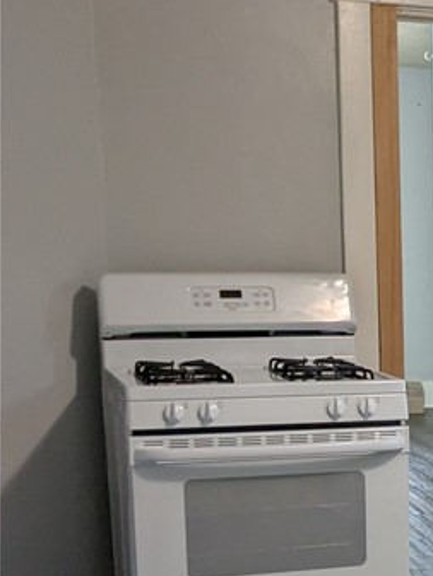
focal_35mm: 82
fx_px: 1367
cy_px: 530
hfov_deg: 16.4
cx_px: 655
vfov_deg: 23.2
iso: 386
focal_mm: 4.38
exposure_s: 1/120
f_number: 1.73
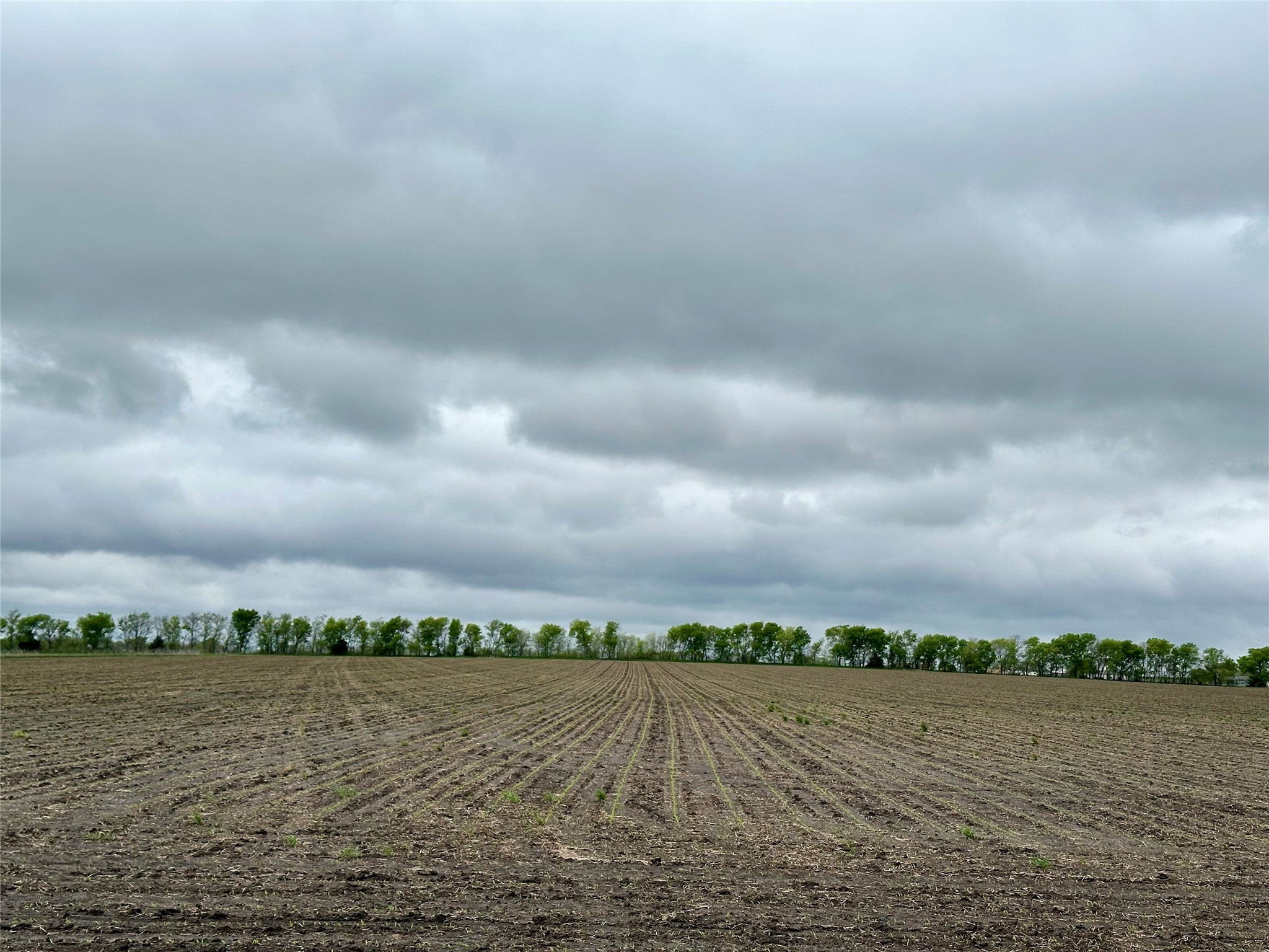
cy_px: 476
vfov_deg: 30.3
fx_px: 1760
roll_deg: -1.7
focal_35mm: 48
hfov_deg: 39.7
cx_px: 634
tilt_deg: +5.9
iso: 64
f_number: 1.78
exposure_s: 1/7092
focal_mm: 6.86
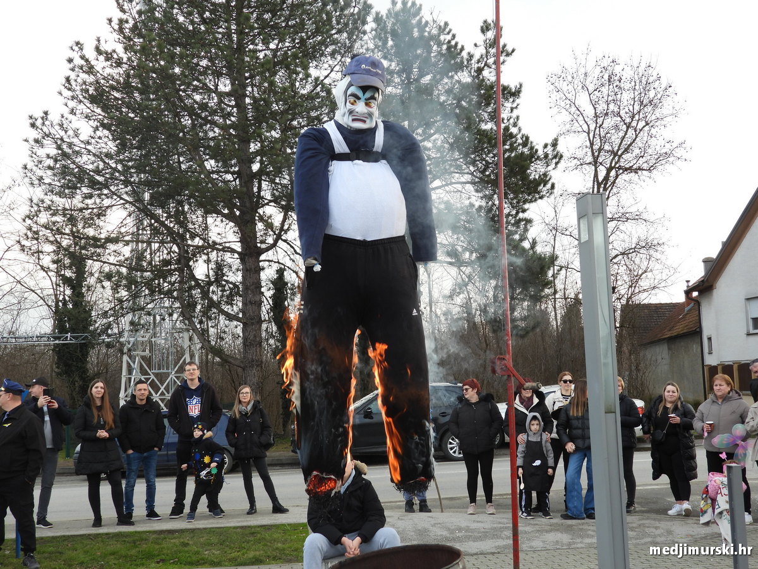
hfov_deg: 42.9
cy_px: 284
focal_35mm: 44
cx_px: 379
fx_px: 963
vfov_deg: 32.9
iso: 100
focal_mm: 7.9
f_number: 3.2
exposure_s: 1/125
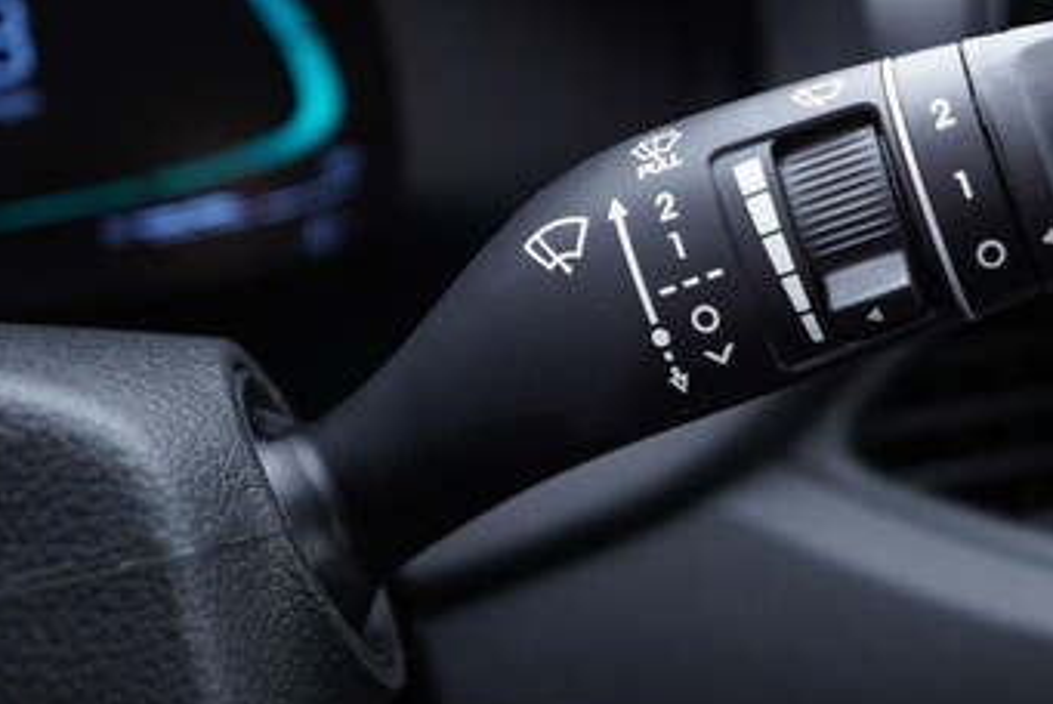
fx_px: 1698
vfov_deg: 23.4
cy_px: 316
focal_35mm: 58
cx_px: 772
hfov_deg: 33.8
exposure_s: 1/40
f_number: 2.8
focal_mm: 24
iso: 400
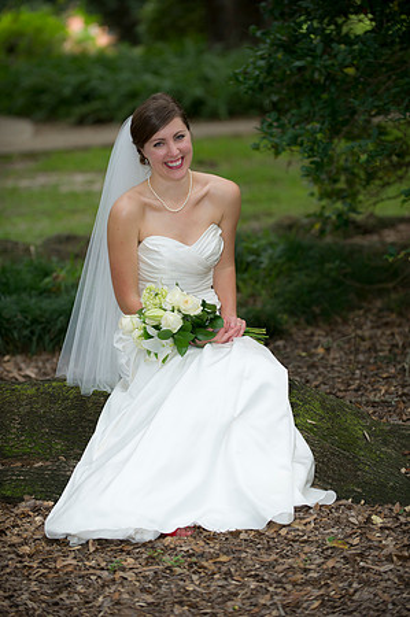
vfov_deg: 17.1
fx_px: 2055
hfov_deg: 11.4
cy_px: 308
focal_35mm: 120
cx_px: 205
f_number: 2.8
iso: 400
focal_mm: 120
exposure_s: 1/200
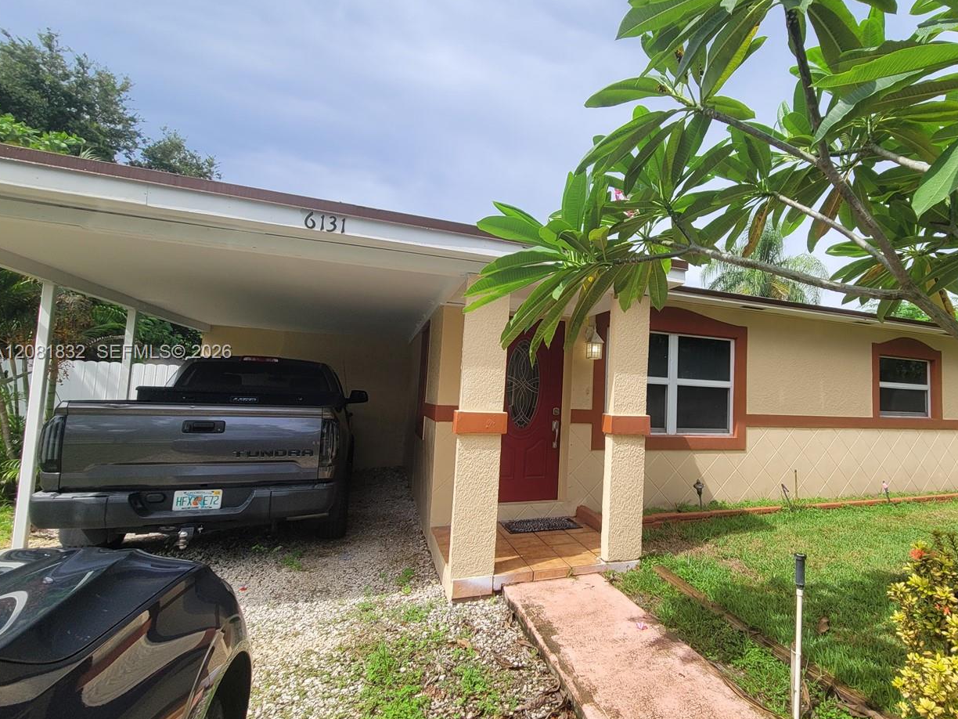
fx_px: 470
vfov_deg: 74.7
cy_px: 353
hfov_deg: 88.7
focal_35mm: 17
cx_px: 614
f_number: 2.2
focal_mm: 2.2
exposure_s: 1/1084
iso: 50
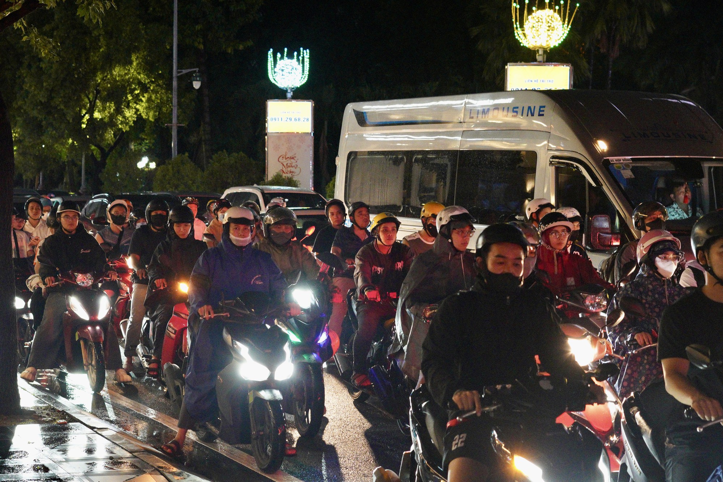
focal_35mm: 75
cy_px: 241
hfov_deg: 27.0
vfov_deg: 18.2
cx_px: 362
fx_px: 1506
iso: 6400
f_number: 4
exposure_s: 1/80
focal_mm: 50
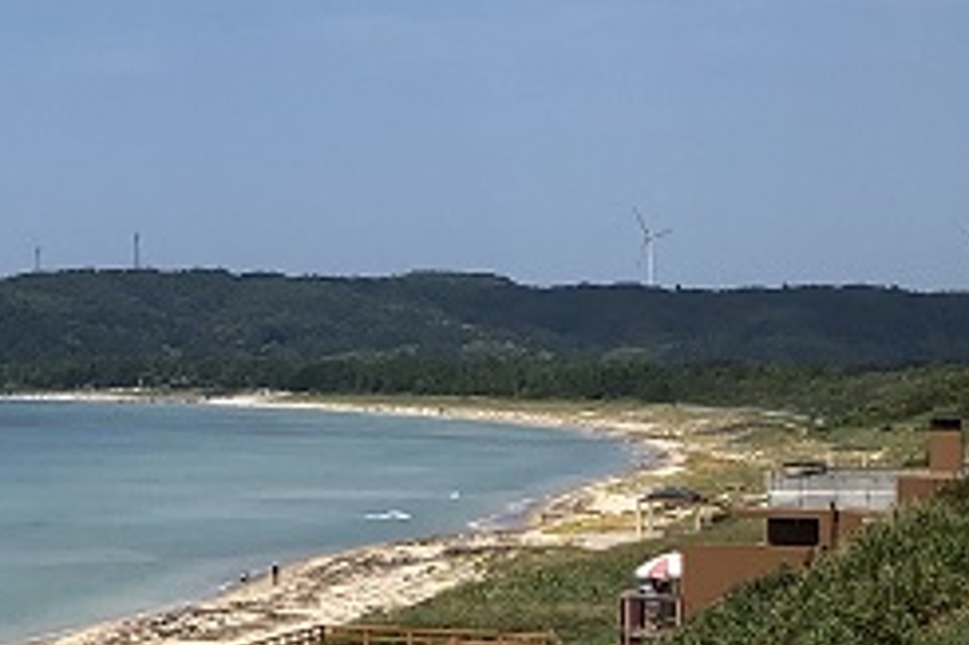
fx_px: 3228
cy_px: 301
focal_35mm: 120
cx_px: -340
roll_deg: -0.5
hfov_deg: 16.1
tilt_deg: +2.9
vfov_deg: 11.4
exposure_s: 1/3205
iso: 20
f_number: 1.8
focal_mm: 3.99
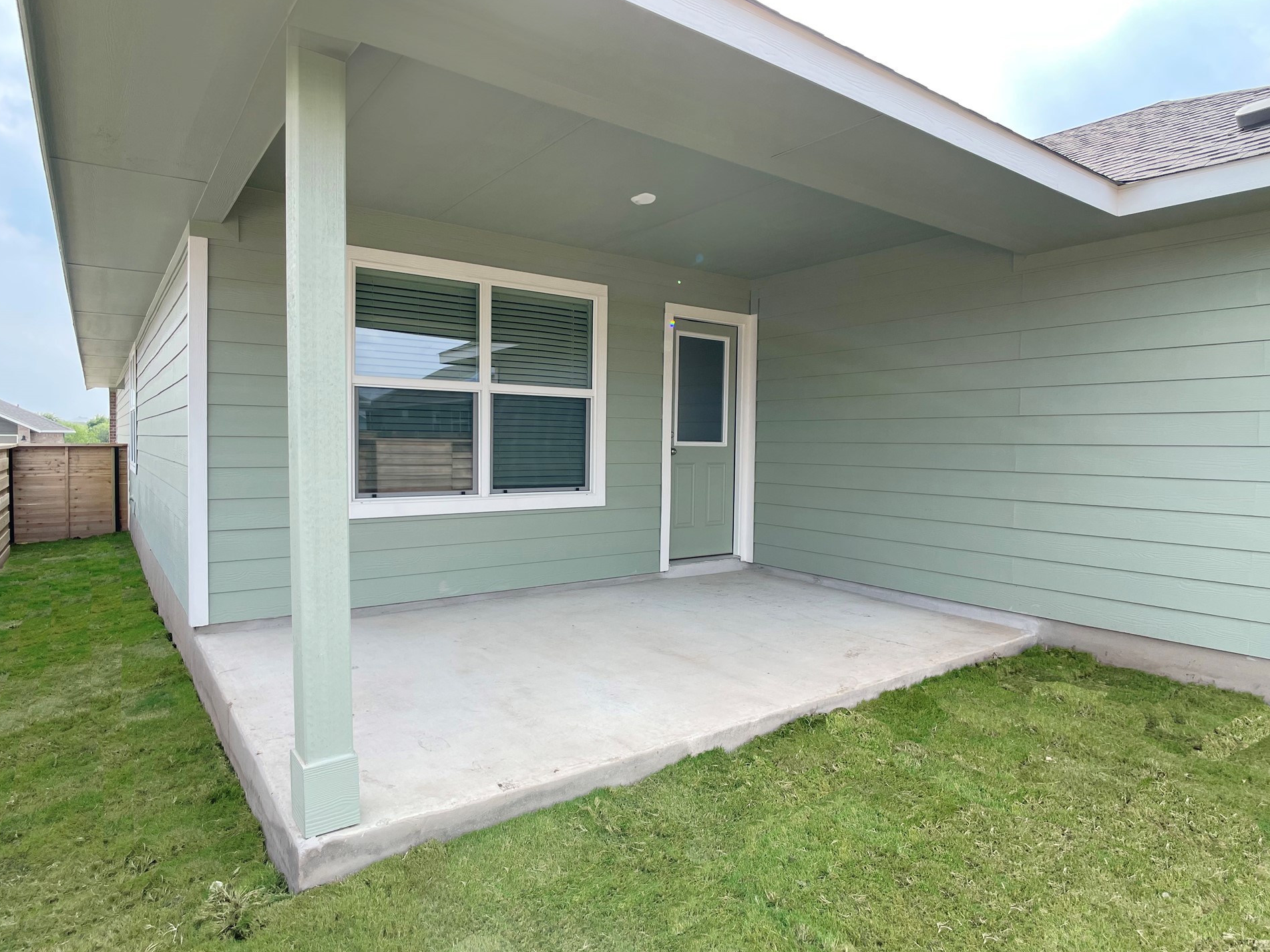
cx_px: 642
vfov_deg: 49.7
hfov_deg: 63.4
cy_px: 451
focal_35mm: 28
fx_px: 1027
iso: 32
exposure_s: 1/842
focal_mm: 4.2
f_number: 1.6
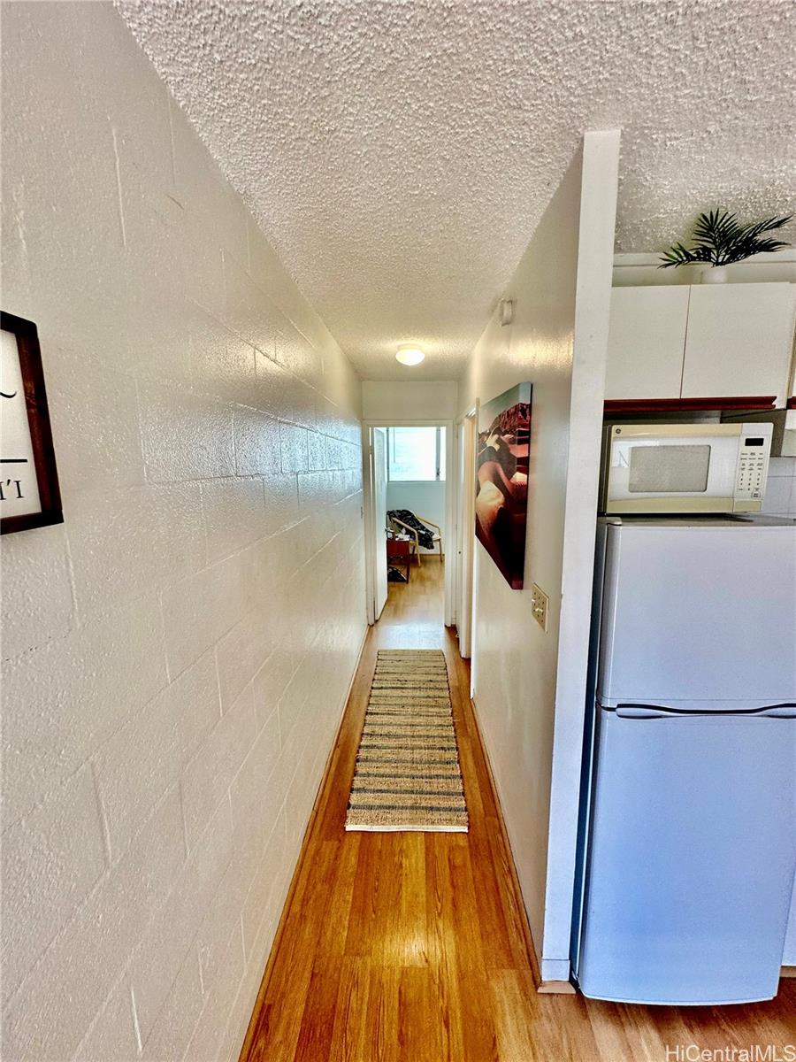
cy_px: 531
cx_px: 398
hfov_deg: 85.7
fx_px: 429
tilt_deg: -8.8
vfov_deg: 102.1
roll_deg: +0.3
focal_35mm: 14
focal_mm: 2.22
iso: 80
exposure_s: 1/120
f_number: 2.2
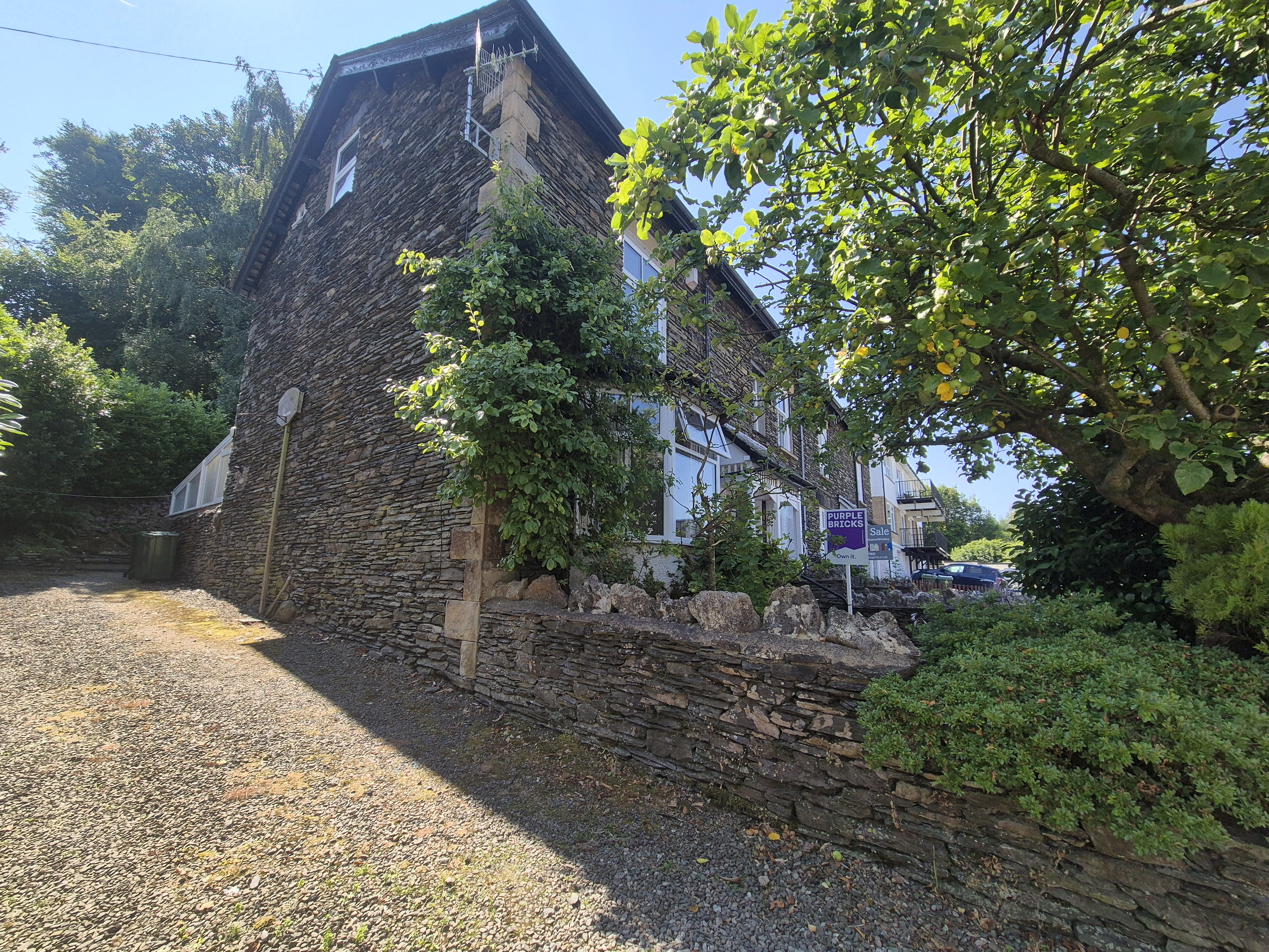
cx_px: 634
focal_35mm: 13
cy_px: 476
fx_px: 477
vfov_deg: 89.9
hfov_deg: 106.2
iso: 50
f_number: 2.2
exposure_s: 1/1092
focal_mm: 2.2
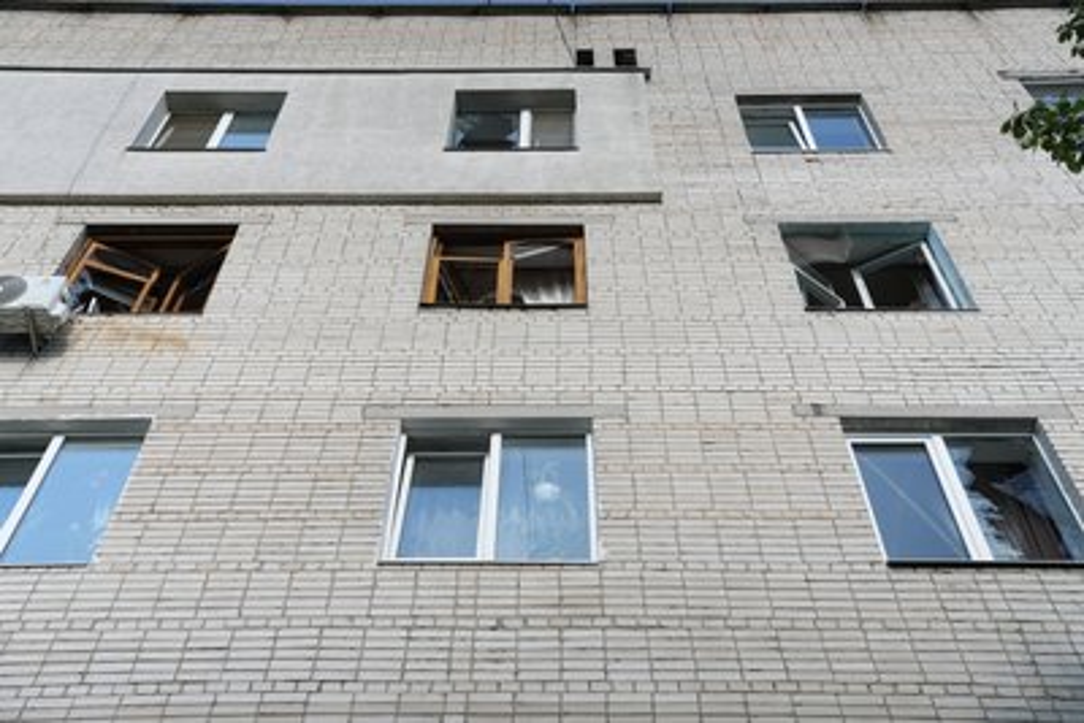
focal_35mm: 38
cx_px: 542
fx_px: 1145
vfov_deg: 35.1
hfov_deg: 50.7
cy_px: 362
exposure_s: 1/200
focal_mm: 38
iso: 2500
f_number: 3.5
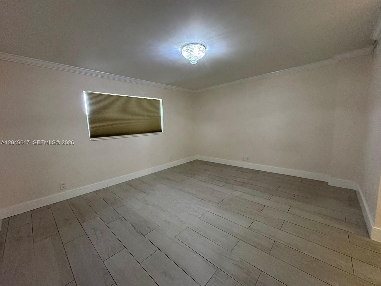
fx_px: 154
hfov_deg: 102.1
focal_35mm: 14
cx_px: 190
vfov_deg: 85.7
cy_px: 143
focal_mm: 2.22
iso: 400
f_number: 2.2
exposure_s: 1/60
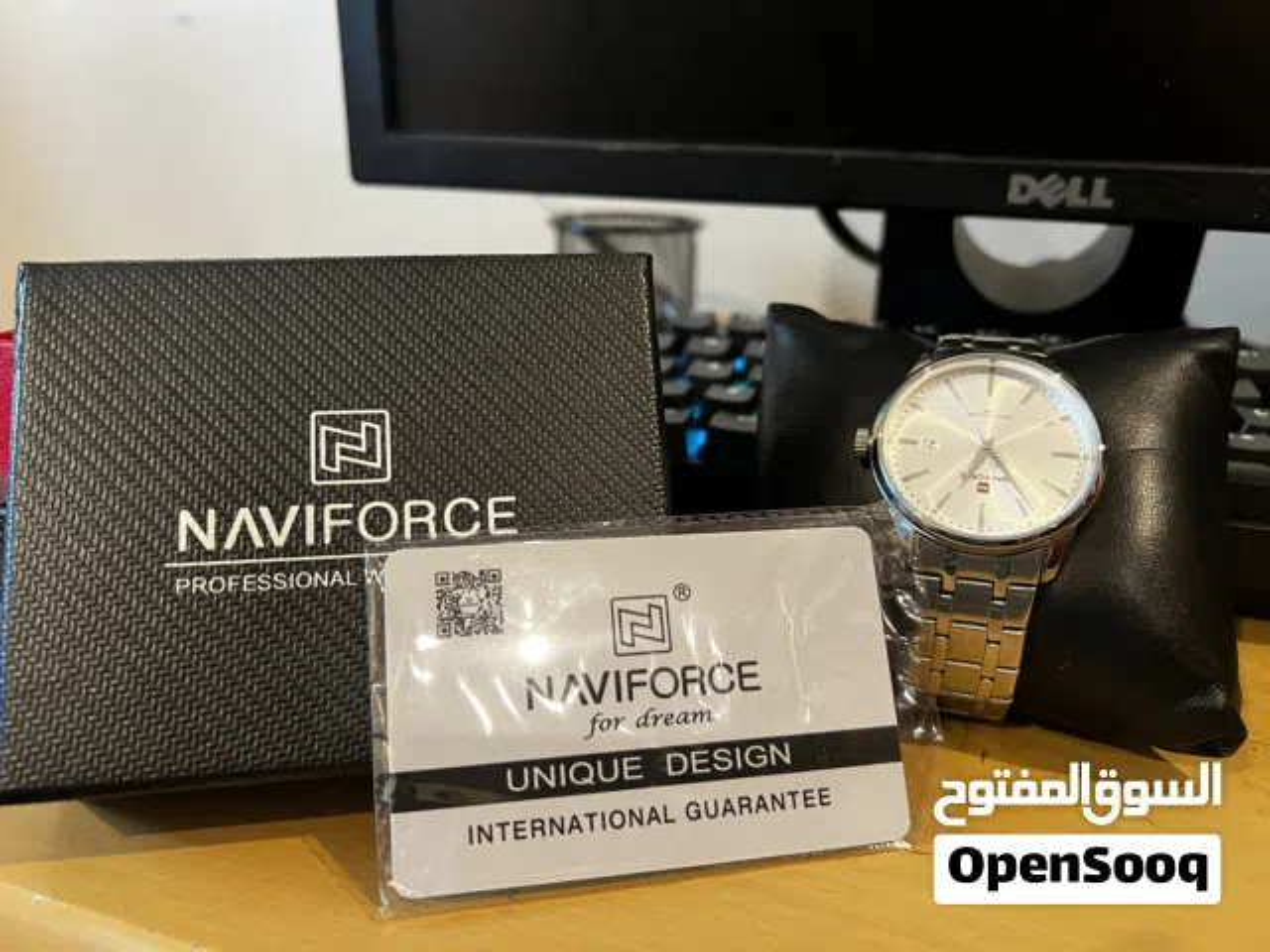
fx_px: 954
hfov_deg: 67.3
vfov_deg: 53.1
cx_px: 635
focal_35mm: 26
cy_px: 476
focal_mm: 5.7
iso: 400
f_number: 1.5
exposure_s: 1/50
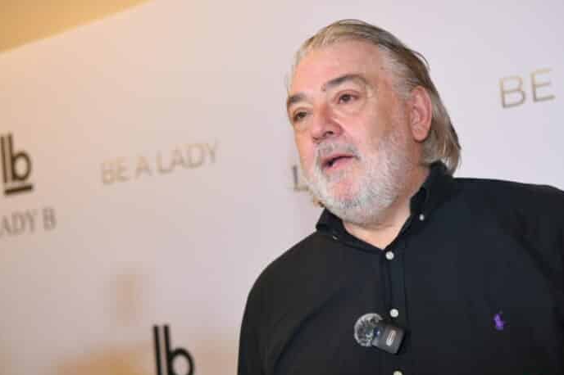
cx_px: 280
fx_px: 940
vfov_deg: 22.6
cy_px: 191
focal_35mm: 60
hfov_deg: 33.4
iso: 1000
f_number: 4
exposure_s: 1/200
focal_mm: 55
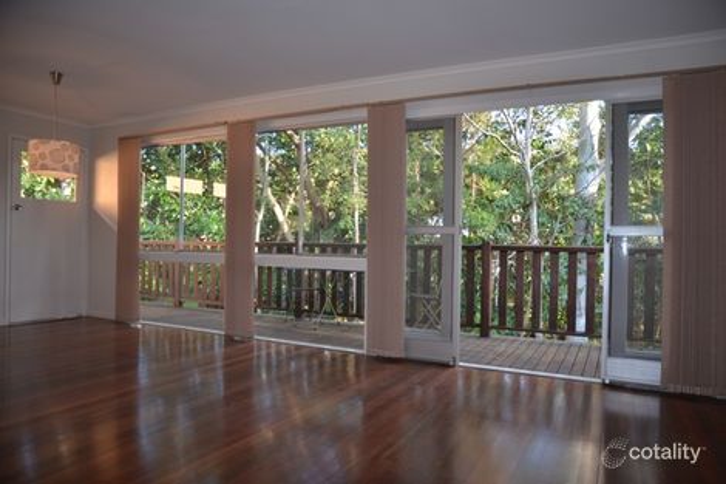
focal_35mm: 24
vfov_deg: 53.1
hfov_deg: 73.8
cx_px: 363
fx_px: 484
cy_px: 242
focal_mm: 16
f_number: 3.5
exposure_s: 1/80
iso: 200
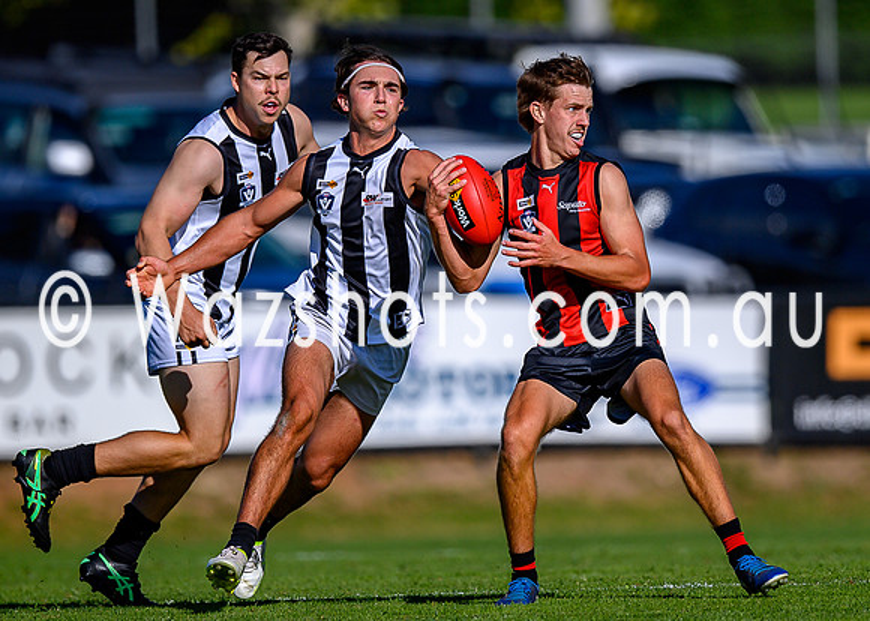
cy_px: 242
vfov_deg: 1.5
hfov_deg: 2.1
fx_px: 24059
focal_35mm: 974
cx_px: 520
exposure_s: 1/2500
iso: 100
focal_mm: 500
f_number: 4
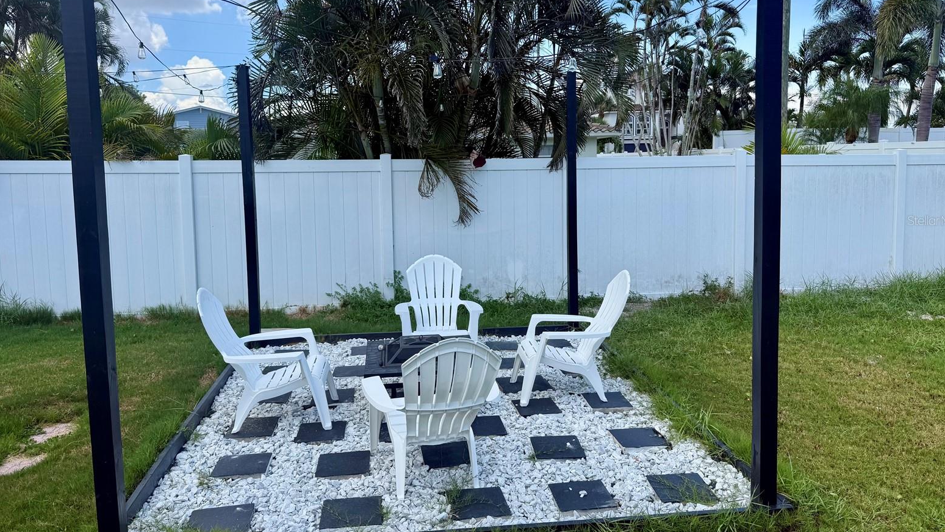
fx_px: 677
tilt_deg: -4.9
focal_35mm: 27
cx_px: 477
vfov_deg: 42.8
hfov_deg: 69.8
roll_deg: +1.1
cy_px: 220
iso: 80
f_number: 1.78
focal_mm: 6.76
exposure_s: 1/3425
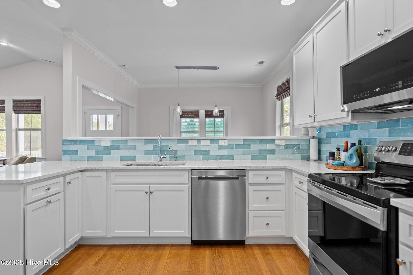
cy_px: 138
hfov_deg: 90.0
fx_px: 206
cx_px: 206
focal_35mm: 18
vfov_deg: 67.4
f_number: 4
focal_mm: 18
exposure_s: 1/6
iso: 320
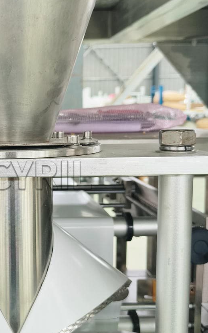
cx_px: 14
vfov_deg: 42.6
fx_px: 426
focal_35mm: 47
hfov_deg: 26.4
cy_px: 175
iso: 100
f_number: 1.88
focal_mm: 5.56
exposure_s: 1/50
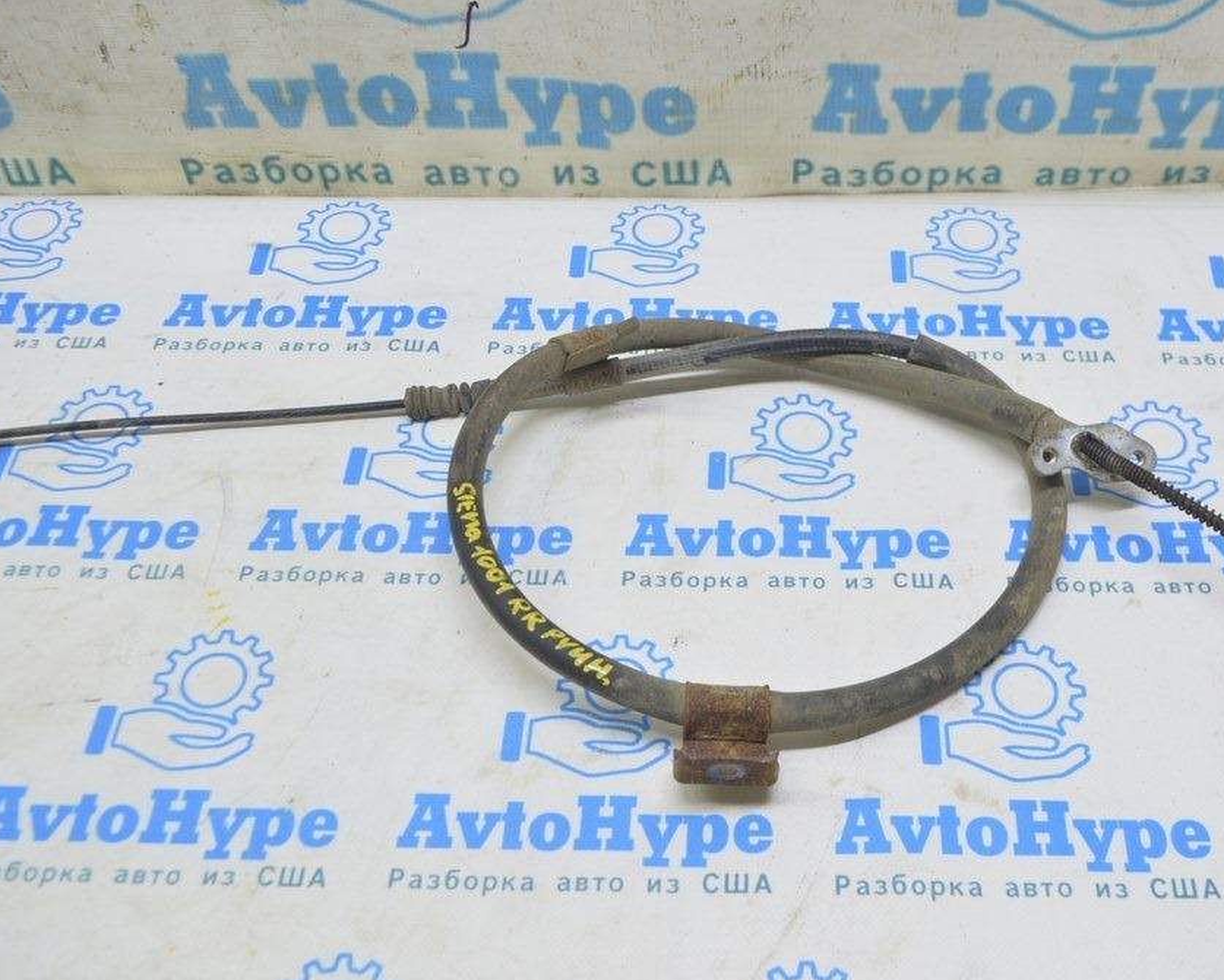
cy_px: 495
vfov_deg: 37.7
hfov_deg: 46.0
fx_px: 1434
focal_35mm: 40
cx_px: 737
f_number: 5.6
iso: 400
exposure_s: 1/20
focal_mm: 23
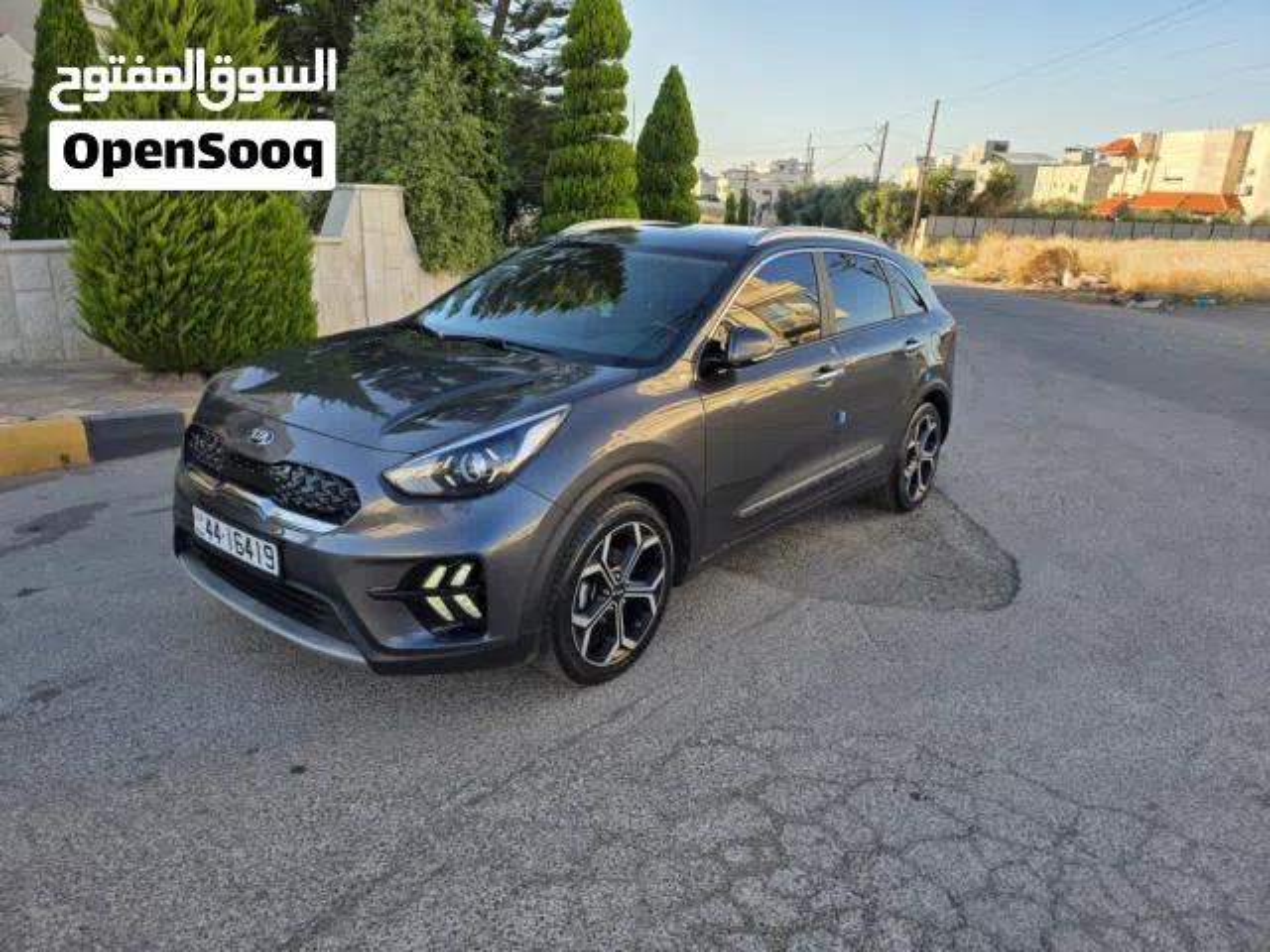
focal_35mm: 23
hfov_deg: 73.9
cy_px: 476
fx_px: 844
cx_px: 635
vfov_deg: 58.9
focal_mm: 6.3
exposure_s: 1/812
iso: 40
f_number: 1.7
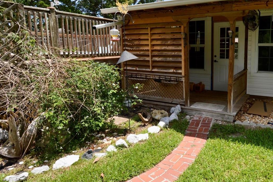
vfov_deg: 54.7
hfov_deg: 72.8
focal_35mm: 23
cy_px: 75
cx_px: 191
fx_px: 174
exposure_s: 1/160
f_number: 8
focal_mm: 10
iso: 100
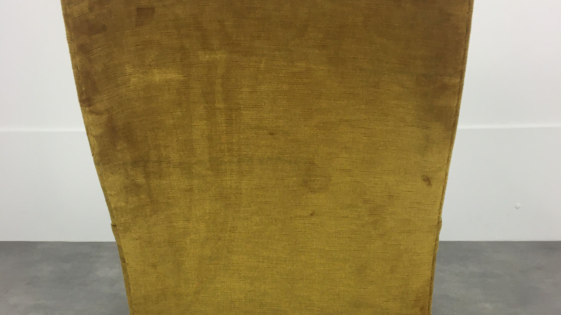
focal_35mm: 43
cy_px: 226
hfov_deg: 47.4
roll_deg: -0.3
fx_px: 640
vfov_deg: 27.4
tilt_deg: -17.2
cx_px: 282
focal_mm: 4.15
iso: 50
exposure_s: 1/33
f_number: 2.2
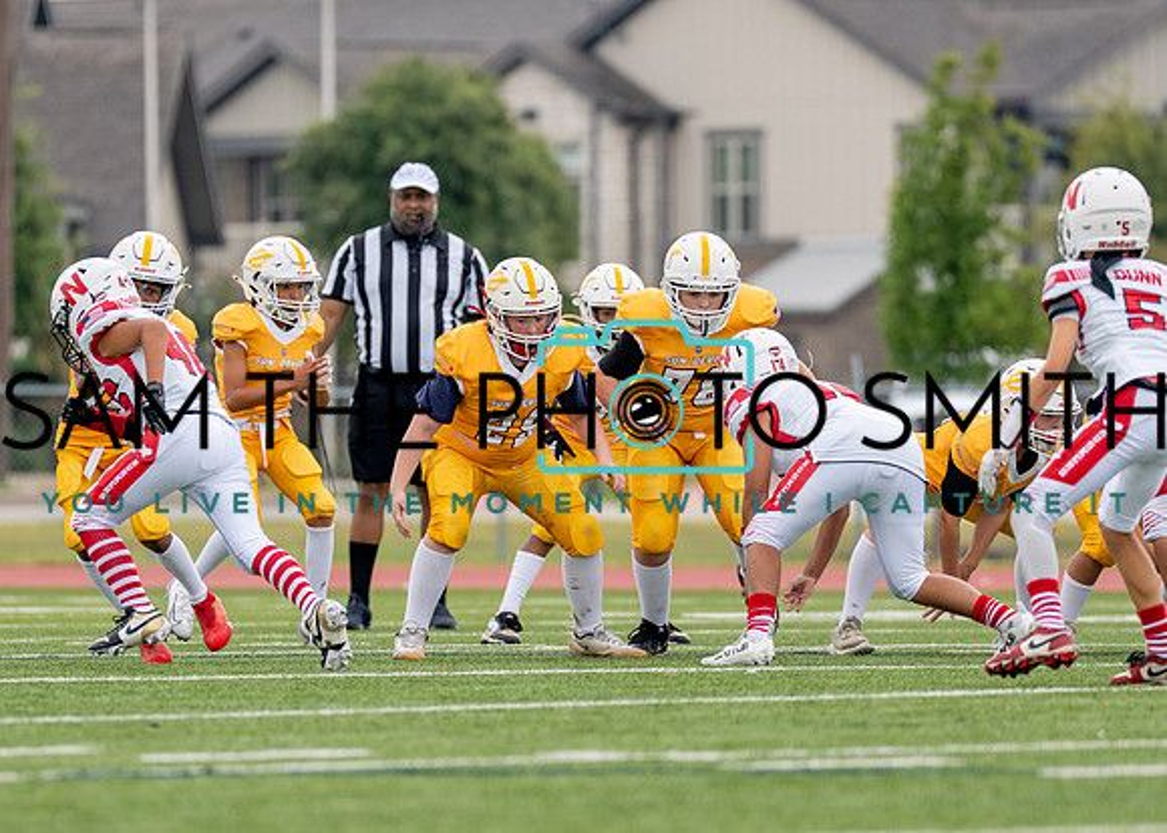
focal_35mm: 423
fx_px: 14003
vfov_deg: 3.4
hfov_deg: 4.8
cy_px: 425
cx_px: 625
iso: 320
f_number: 2.8
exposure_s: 1/2000
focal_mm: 200
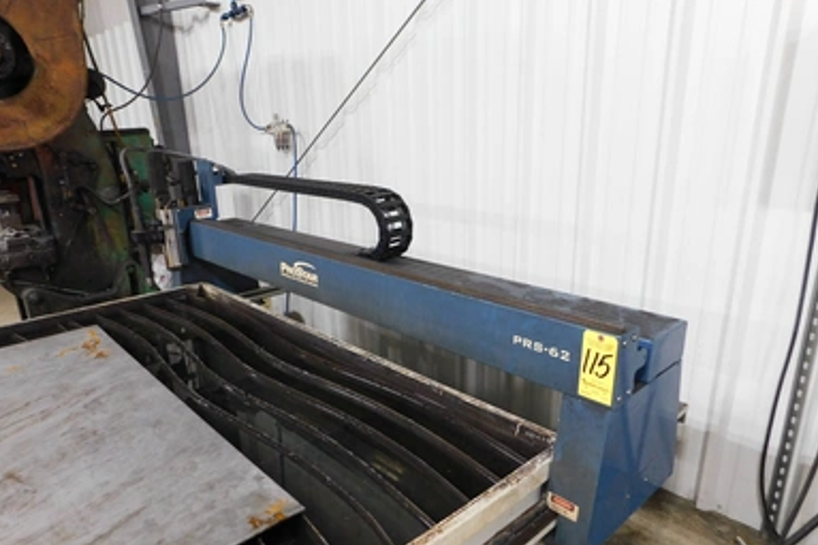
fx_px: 568
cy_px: 318
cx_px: 408
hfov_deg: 71.5
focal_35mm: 25
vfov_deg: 51.0
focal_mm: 4
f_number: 3
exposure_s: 1/25
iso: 400
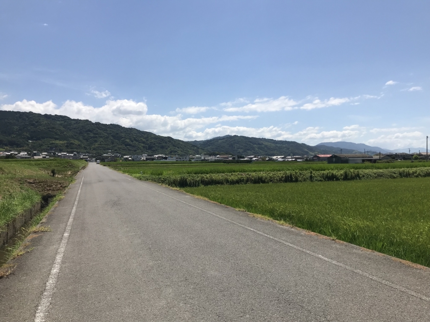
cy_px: 161
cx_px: 215
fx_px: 348
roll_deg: +1.2
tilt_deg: +3.5
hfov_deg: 63.4
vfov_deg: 49.7
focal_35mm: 28
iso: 20
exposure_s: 1/3690
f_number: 1.8
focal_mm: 3.99
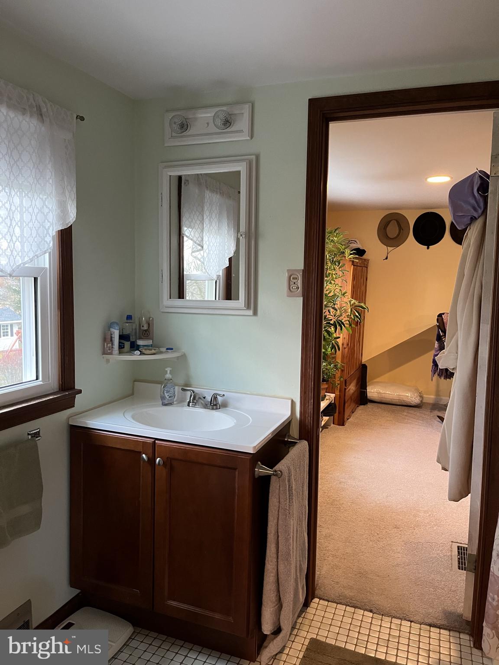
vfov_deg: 67.3
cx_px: 250
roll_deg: -1.3
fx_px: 500
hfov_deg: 53.1
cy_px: 332
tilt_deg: -5.2
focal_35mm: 26
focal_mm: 5.1
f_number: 1.6
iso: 400
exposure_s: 1/60
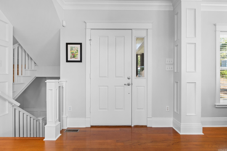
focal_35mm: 19
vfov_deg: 65.7
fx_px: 117
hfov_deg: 88.1
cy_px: 76
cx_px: 114
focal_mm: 12.4
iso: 200
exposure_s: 1/3
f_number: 9
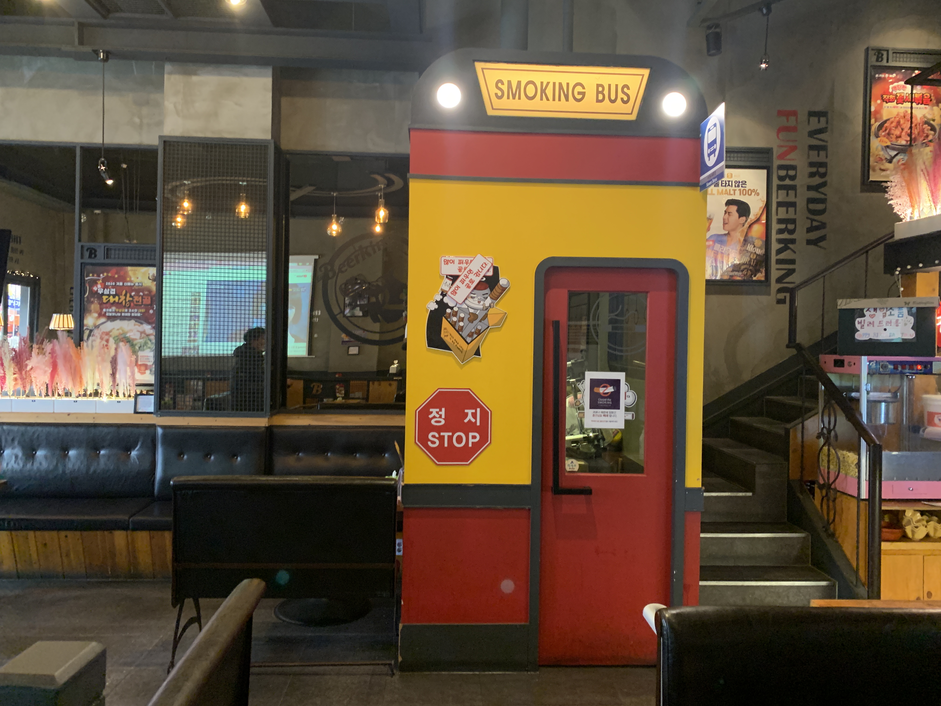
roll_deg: -0.2
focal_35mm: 26
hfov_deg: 67.3
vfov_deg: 53.1
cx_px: 470
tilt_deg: -0.8
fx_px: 707
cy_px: 353
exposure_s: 1/30
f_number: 1.8
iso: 500
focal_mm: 4.25
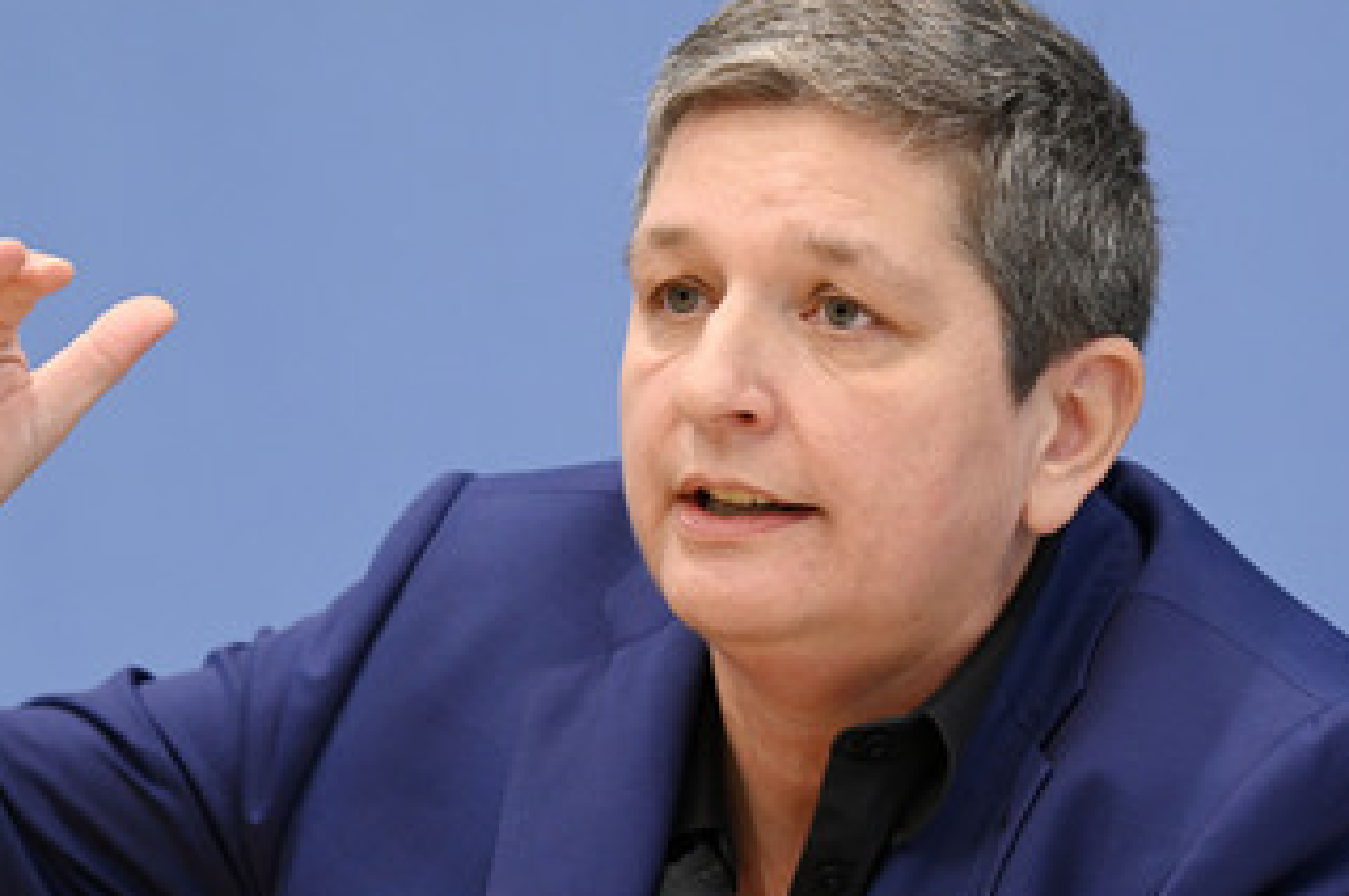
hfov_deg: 9.7
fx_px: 7936
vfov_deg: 6.5
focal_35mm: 212
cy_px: 579
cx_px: 603
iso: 4000
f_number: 5
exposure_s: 1/640
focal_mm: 150
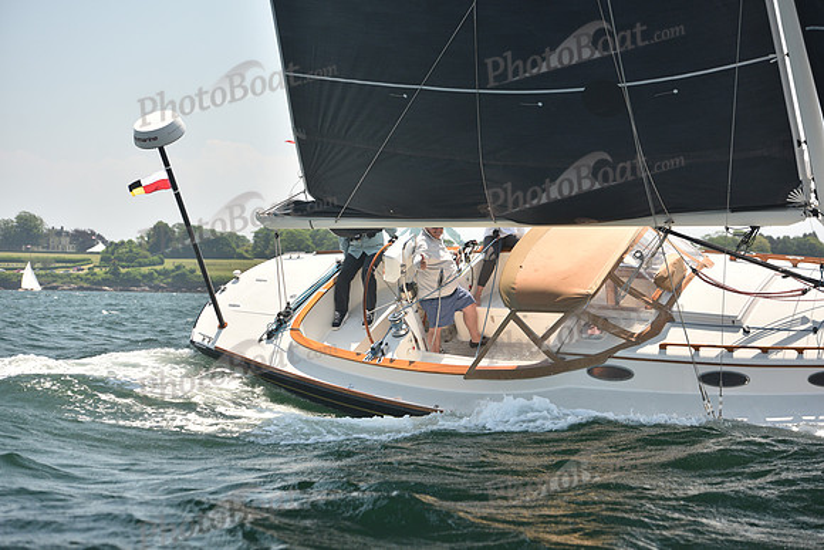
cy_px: 275
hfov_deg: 21.5
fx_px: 2175
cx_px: 412
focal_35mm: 95
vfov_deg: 14.4
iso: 250
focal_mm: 95
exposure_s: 1/640
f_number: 4.5
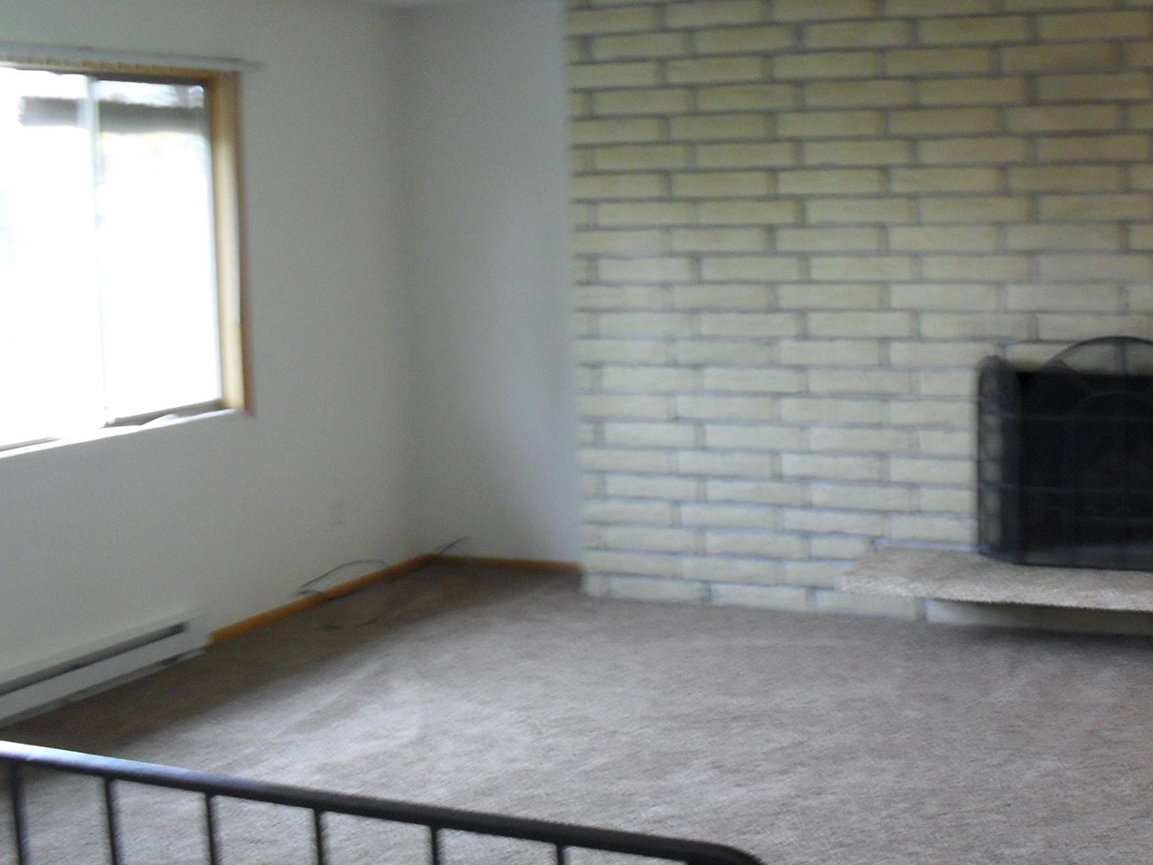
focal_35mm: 52
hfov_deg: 36.3
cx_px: 792
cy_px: 416
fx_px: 1732
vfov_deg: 28.0
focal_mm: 6.3
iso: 200
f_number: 3.2
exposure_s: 1/20
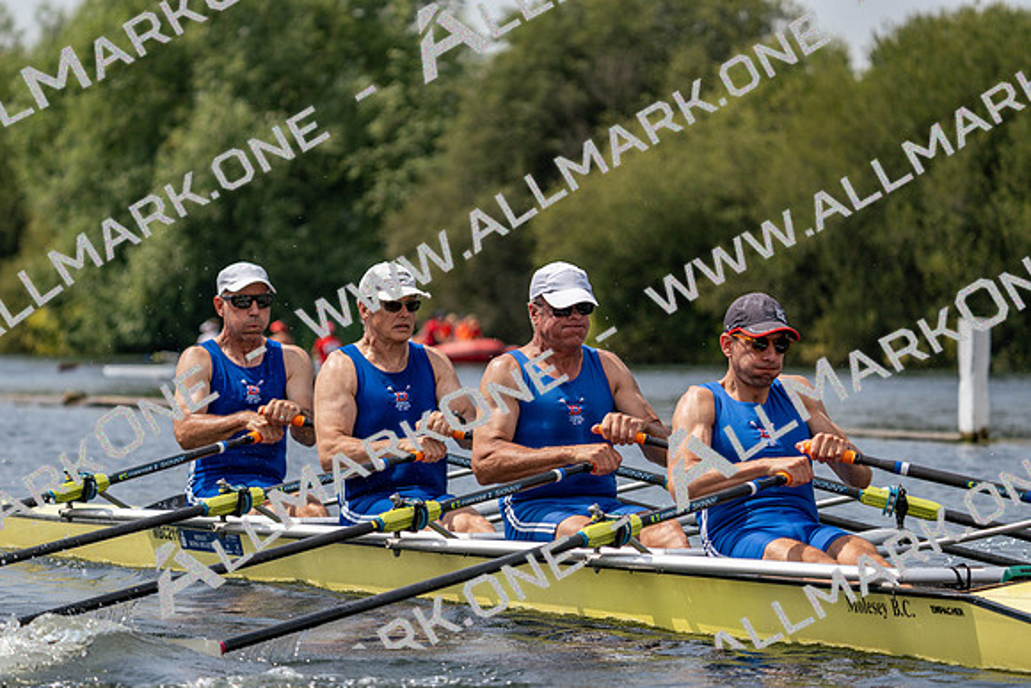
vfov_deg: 6.3
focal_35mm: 218
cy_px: 344
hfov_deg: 9.4
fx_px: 6244
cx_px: 516
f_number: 5.6
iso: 200
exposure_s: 1/1600
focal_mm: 218
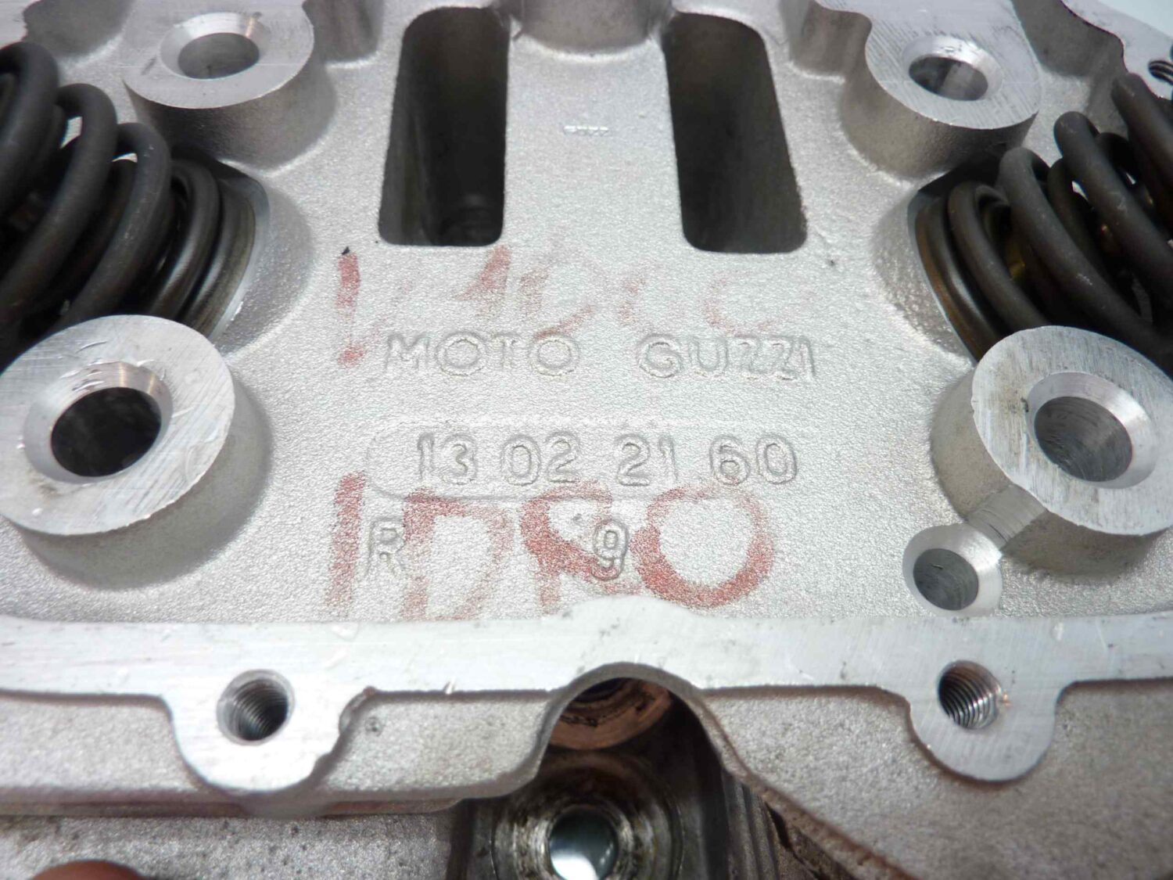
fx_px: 847
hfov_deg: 69.4
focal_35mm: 25
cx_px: 586
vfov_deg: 54.9
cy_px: 440
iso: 80
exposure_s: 1/15
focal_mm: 4.1
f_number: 3.3
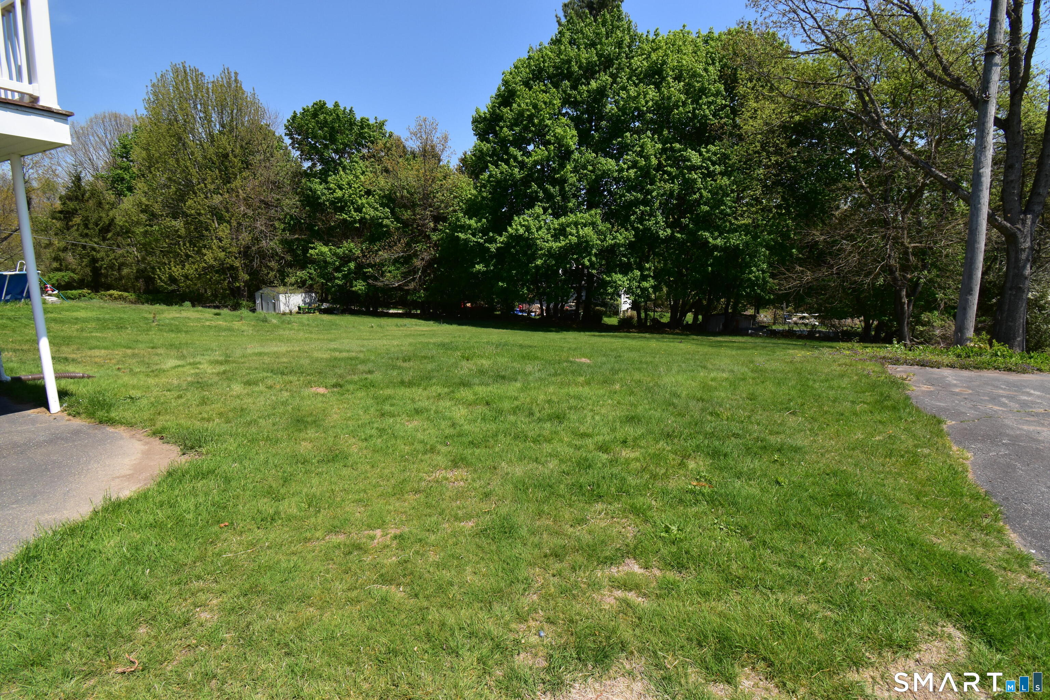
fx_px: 437
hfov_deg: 100.4
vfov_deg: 77.3
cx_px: 525
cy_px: 350
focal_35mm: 15
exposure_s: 1/320
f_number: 10
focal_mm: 10
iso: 400
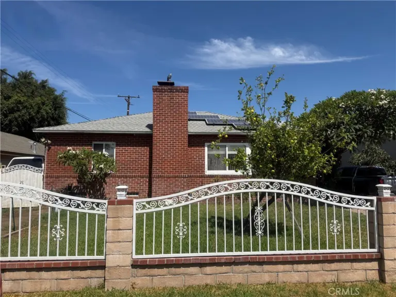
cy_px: 148
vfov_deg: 56.8
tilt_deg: +3.6
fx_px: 275
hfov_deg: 71.6
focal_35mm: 24
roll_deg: +0.0
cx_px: 198
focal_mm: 6.76
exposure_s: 1/5714
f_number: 1.78
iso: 80
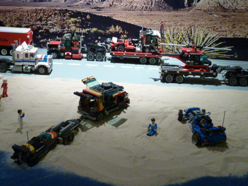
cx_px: 90
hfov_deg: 29.7
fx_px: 465
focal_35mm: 65
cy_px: 90
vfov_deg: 22.6
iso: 400
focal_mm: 7.9
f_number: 3.8
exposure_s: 1/10
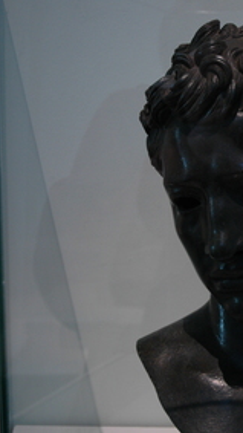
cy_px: 213
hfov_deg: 16.5
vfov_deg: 29.8
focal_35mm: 71
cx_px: 272
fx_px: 812
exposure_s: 1/30
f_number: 4
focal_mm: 29
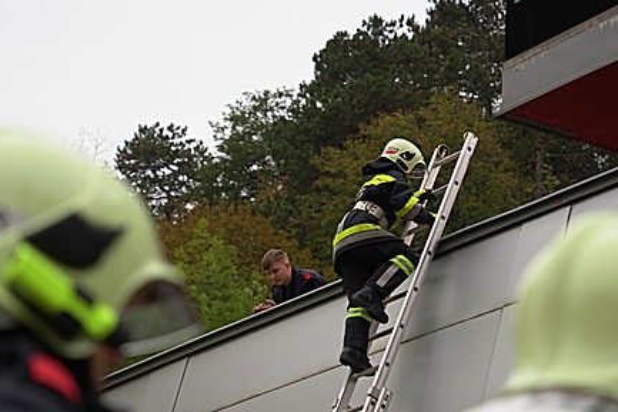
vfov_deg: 10.5
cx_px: 315
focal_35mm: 131
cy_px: 202
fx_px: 2249
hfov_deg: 15.6
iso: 320
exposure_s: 1/1000
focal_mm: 92
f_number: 4.5
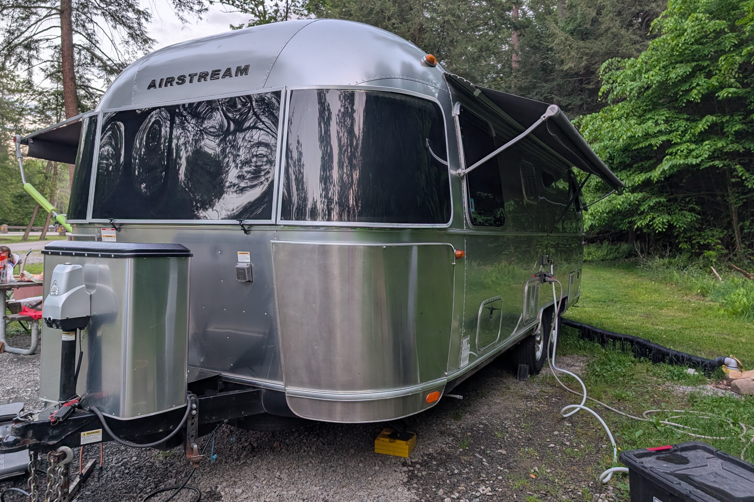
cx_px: 367
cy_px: 236
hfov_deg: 69.4
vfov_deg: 49.5
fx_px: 544
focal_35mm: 26
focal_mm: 6.9
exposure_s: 1/35.1
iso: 24
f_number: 1.68
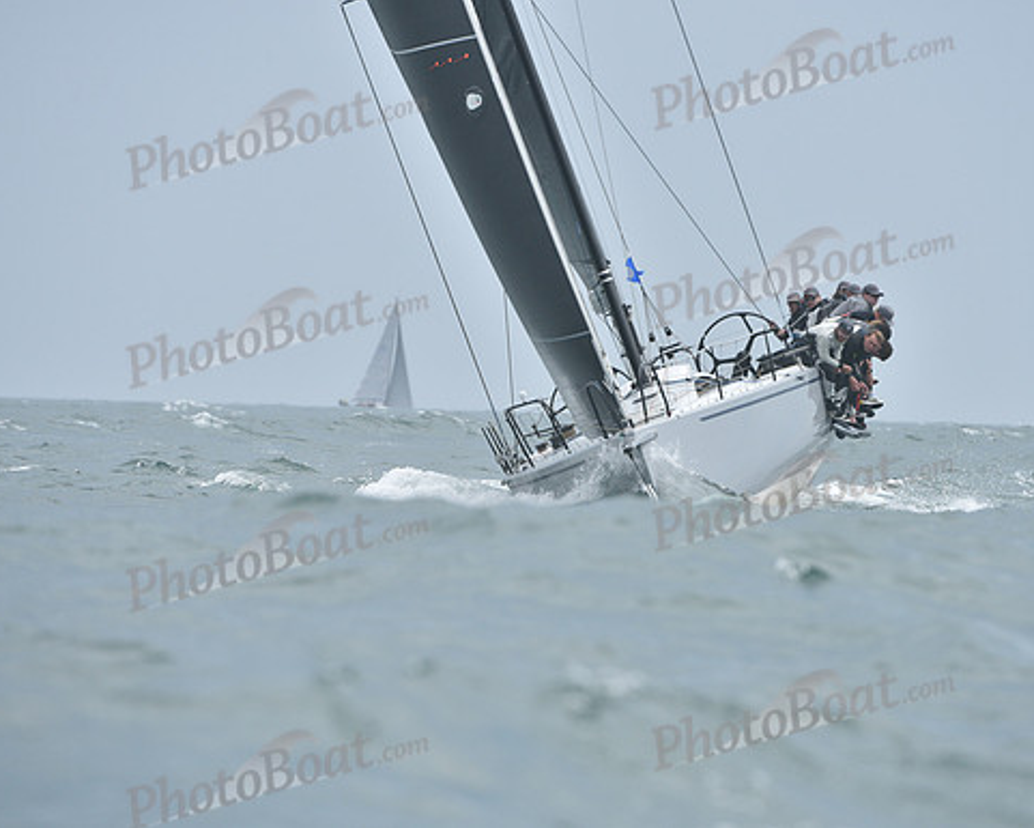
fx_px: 13866
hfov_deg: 4.3
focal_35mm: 453
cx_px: 542
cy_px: 414
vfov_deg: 3.4
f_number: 7.1
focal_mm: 400
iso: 320
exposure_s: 1/1000
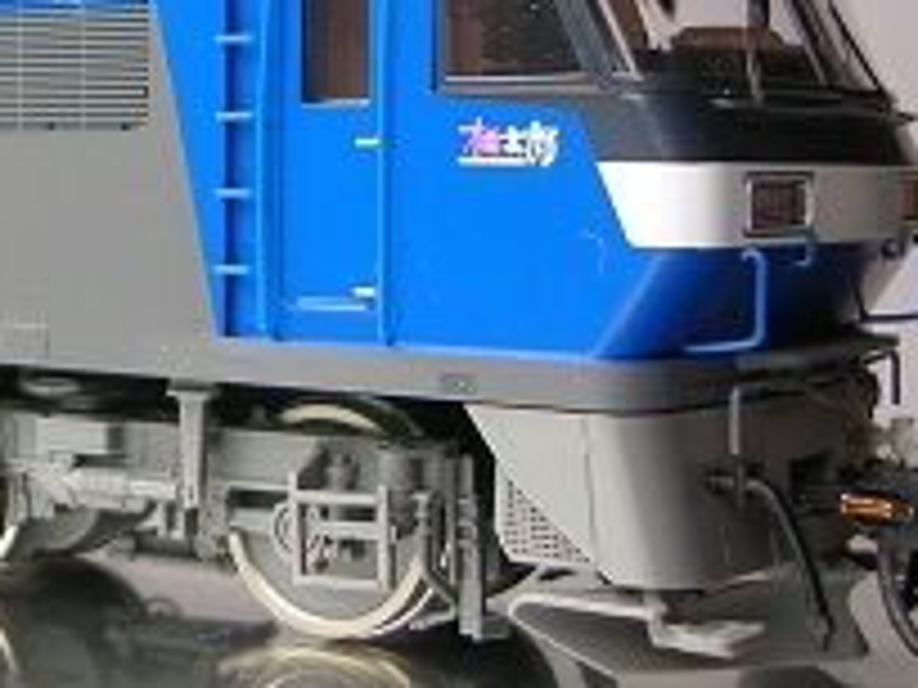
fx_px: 2254
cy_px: 173
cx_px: -61
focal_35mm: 85
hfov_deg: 21.9
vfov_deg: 17.3
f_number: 2.8
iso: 50
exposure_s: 1/45.4
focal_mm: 5.8
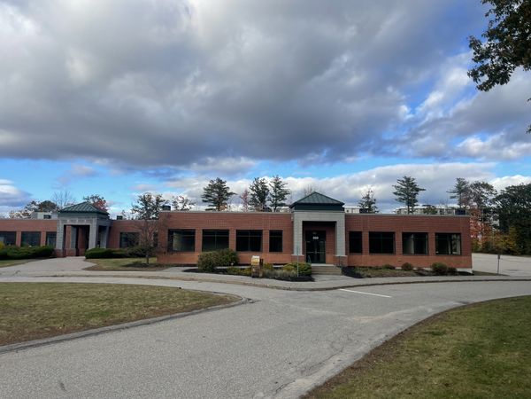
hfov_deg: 67.3
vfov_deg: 53.1
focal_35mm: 26
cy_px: 200
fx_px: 399
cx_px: 266
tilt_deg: +3.9
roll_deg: -0.1
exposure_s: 1/2882
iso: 32
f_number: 1.6
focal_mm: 4.2
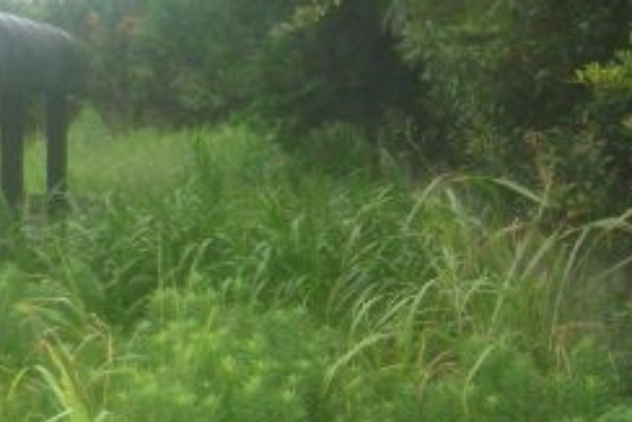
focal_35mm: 90
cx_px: 339
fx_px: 1581
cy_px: 249
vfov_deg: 15.2
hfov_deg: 22.6
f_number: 2.8
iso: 400
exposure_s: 1/640
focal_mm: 5.5
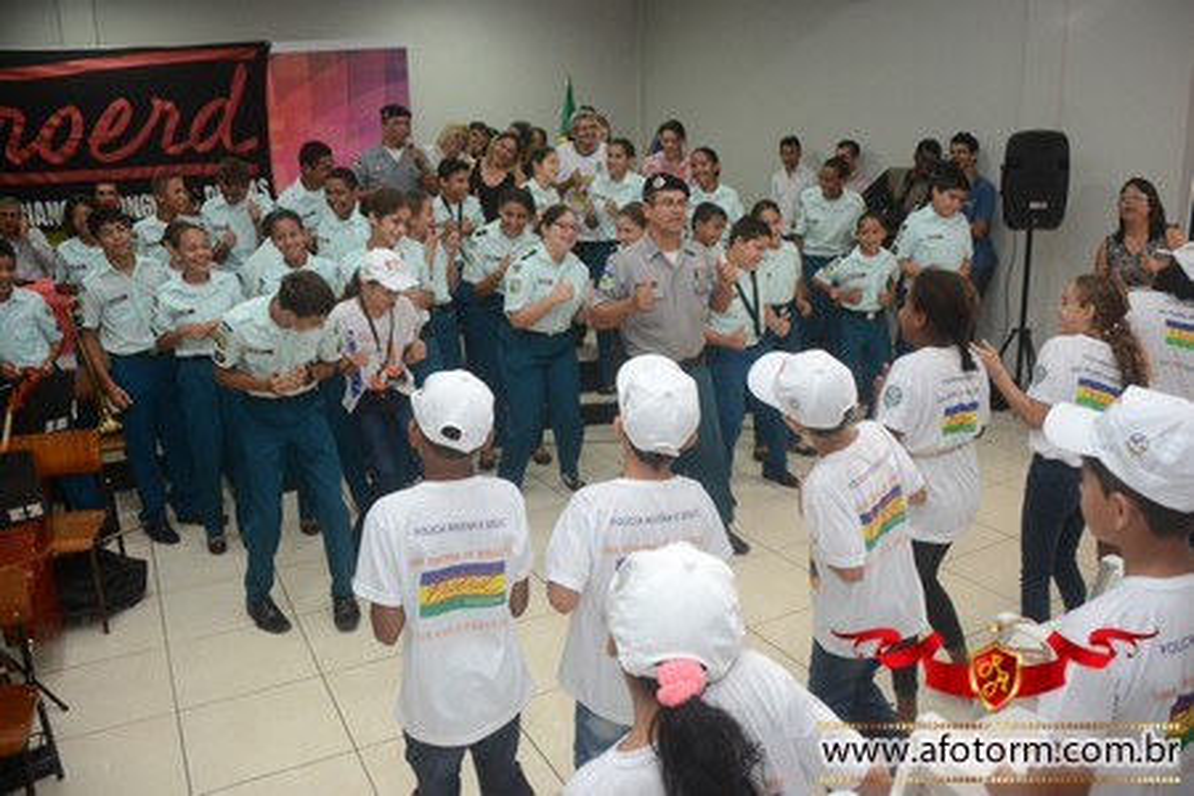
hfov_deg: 61.9
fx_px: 995
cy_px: 398
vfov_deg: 43.6
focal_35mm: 30
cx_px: 597
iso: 1600
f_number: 3.5
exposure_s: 1/125
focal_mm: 20
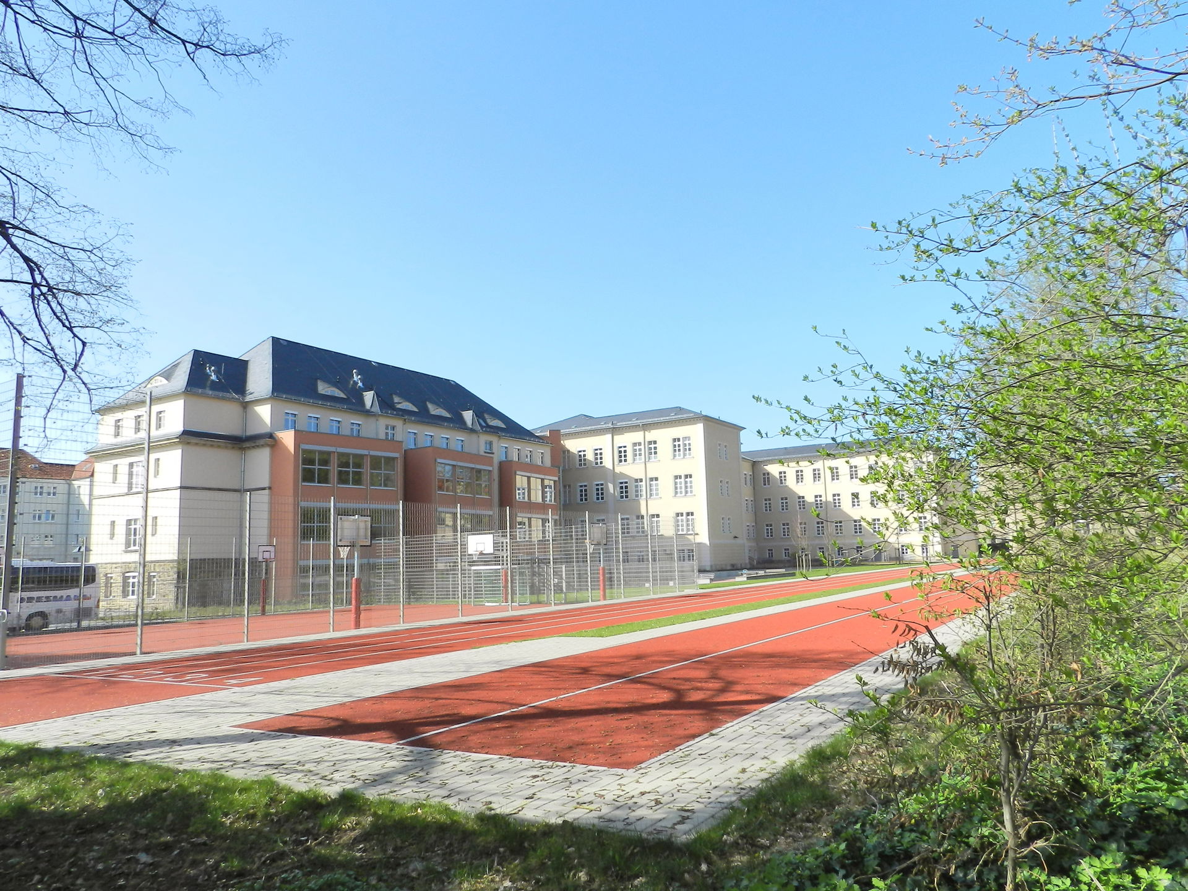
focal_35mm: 23
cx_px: 594
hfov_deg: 73.9
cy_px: 446
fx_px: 789
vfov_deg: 58.9
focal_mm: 4
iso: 160
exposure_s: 1/640
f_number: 4
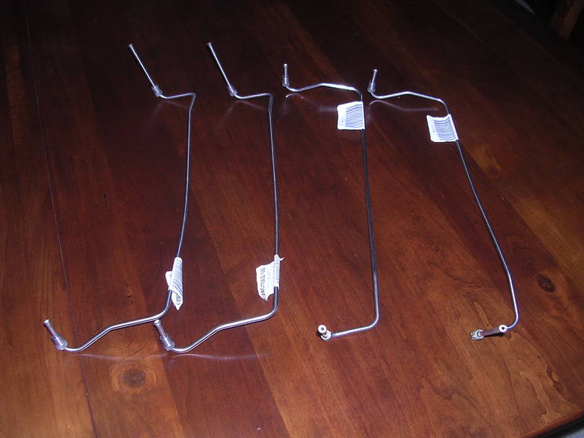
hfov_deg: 49.0
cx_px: 292
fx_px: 641
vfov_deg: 37.7
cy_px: 219
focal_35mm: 38
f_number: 2.8
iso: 100
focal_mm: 5.8
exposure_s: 1/60.1
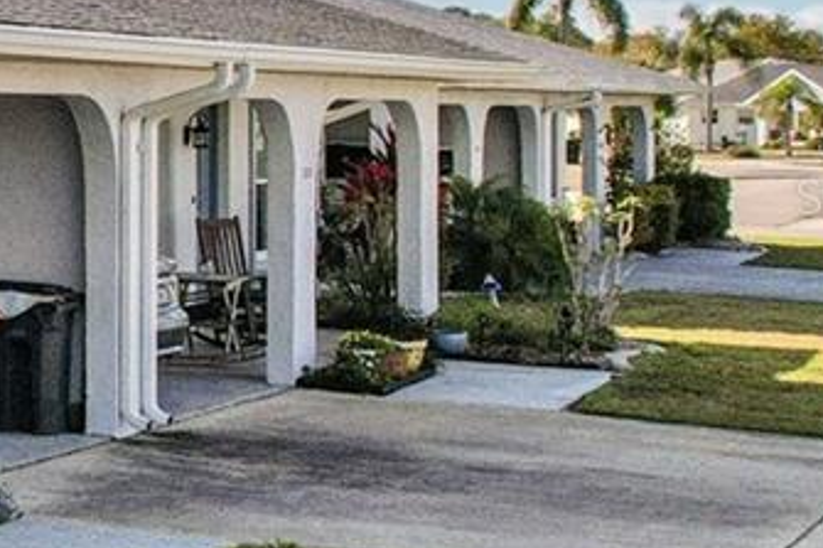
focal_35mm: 105
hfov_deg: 14.9
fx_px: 2399
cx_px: -951
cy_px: 197
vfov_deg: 13.0
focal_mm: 8.4
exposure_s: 1/3000
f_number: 2.8
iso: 100
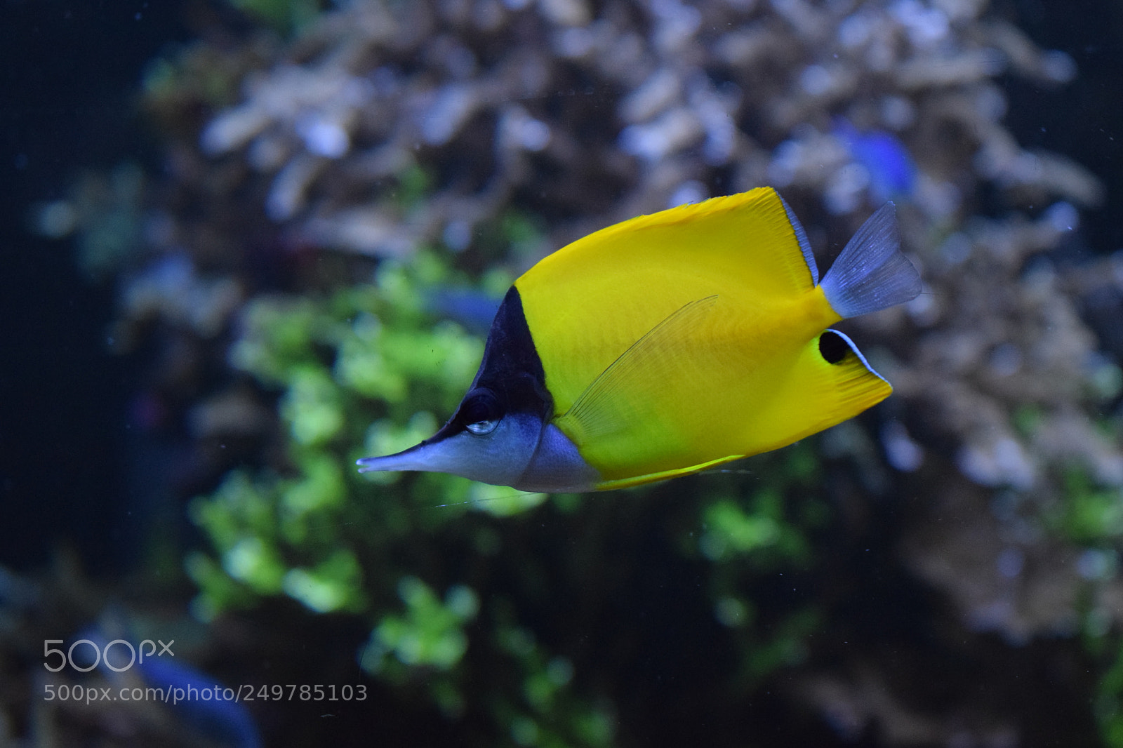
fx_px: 2573
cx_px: 562
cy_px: 374
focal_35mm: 82
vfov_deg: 16.5
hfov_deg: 24.6
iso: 3200
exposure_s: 1/400
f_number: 5.6
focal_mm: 55
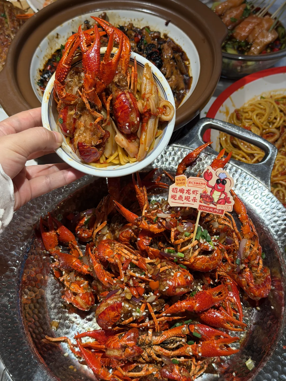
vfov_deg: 39.7
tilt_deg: -55.2
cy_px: 190
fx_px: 529
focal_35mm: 48
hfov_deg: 30.3
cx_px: 143
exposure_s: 1/100
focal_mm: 6.76
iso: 100
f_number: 1.78
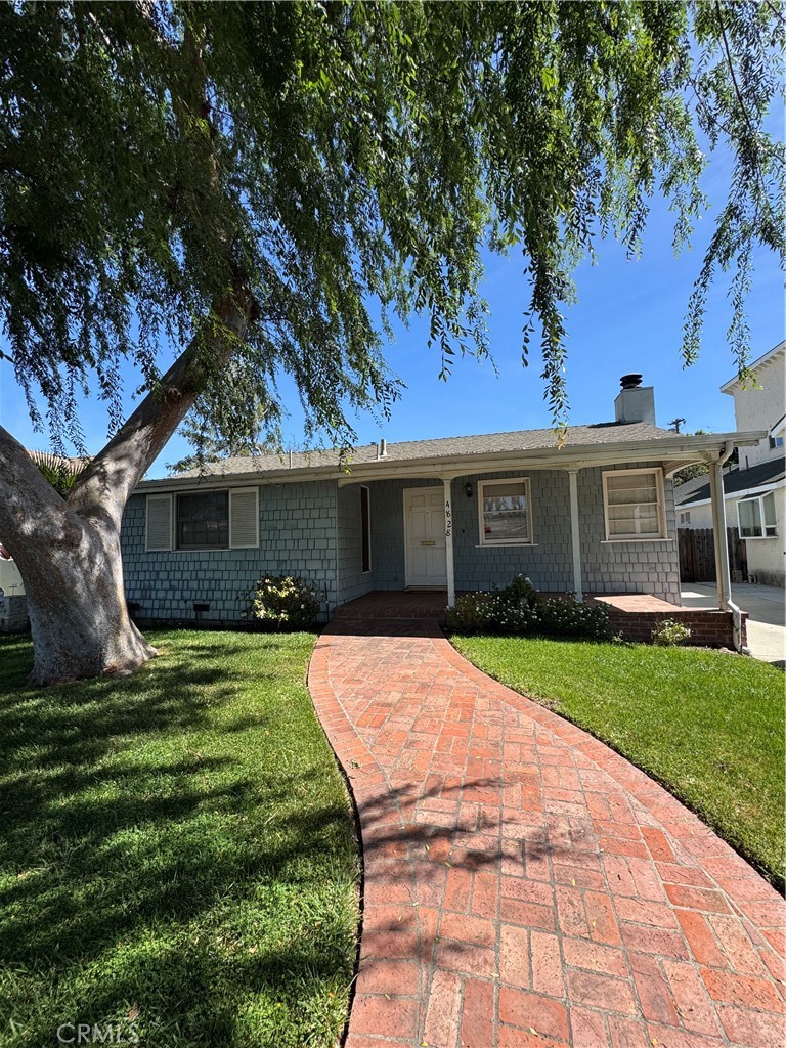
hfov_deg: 85.7
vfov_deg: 102.1
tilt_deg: +4.0
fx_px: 424
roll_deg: +2.6
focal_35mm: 14
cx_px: 393
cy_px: 524
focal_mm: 2.22
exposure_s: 1/980
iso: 50
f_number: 2.2
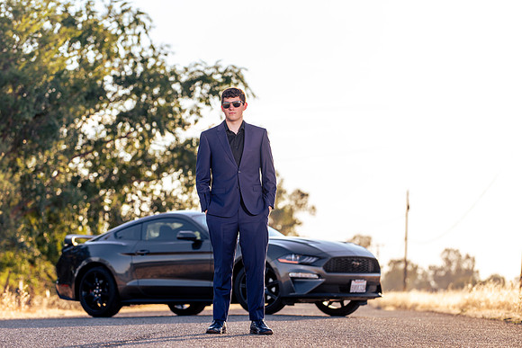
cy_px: 174
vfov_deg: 10.0
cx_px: 261
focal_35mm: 137
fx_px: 1987
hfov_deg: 15.0
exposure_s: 1/250
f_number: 4
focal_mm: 130
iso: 31
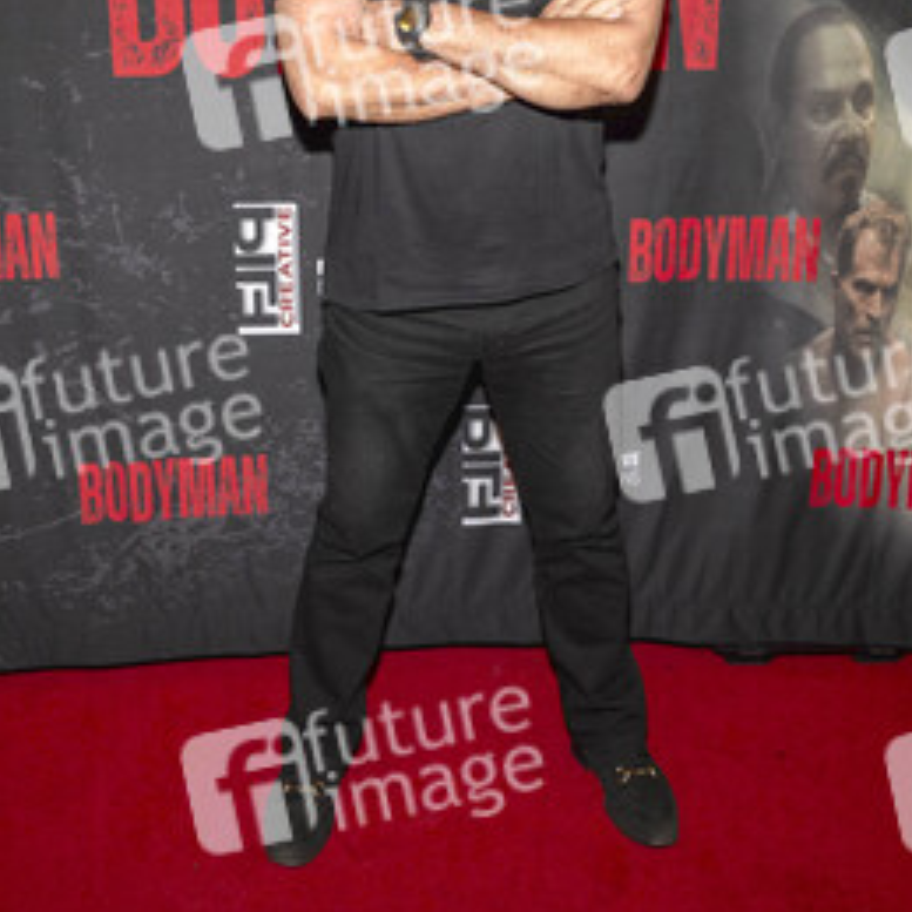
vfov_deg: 39.1
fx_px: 1252
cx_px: 465
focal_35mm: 42
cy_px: 243
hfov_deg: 40.0
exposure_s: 1/200
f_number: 5.6
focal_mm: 32
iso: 800
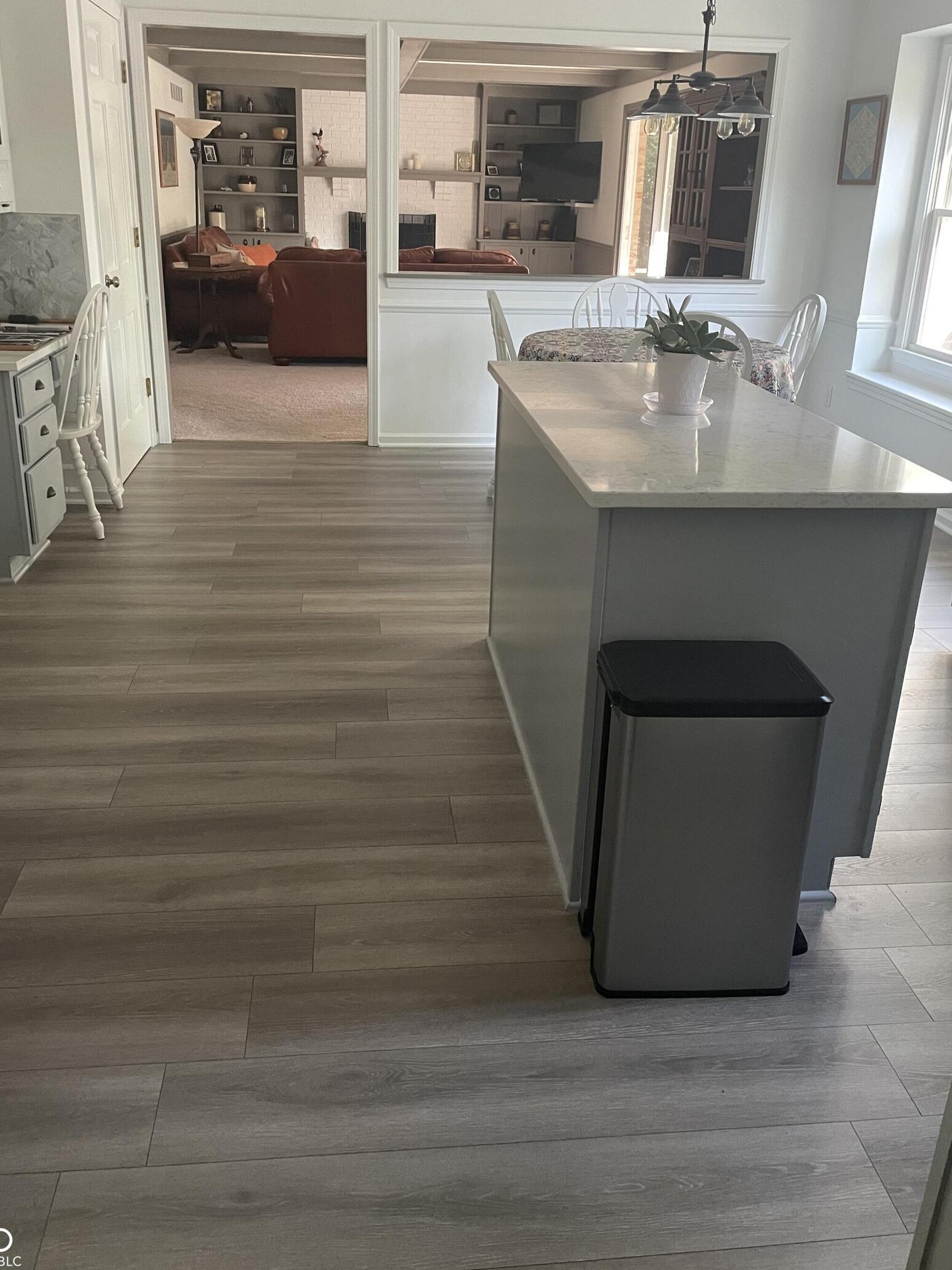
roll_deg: -2.2
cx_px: 462
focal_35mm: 29
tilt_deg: -20.7
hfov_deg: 48.2
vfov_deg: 61.5
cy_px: 575
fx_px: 1064
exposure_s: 1/60
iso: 320
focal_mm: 4.2
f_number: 1.6
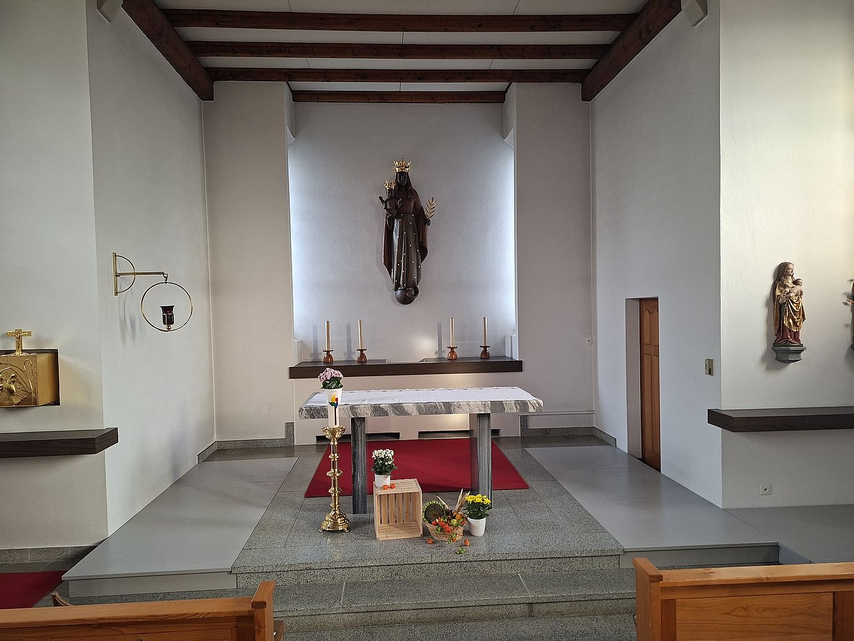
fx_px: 567
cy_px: 320
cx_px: 427
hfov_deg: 73.9
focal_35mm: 23
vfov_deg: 58.9
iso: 320
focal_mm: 5.54
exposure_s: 1/50
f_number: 1.8
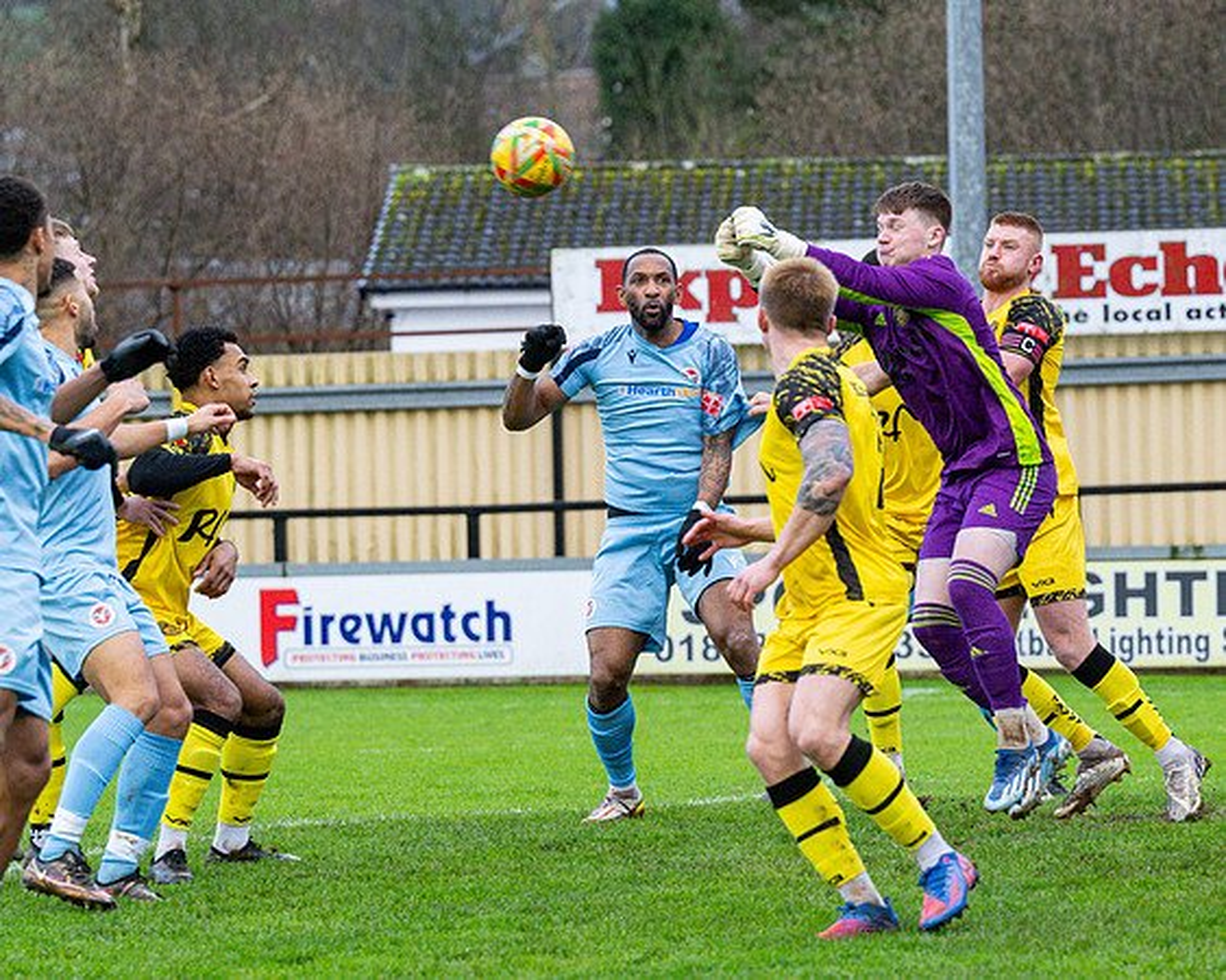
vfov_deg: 6.7
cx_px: 729
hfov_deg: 8.4
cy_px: 480
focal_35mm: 231
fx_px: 8382
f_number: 4
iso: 2000
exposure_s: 1/1250
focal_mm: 125
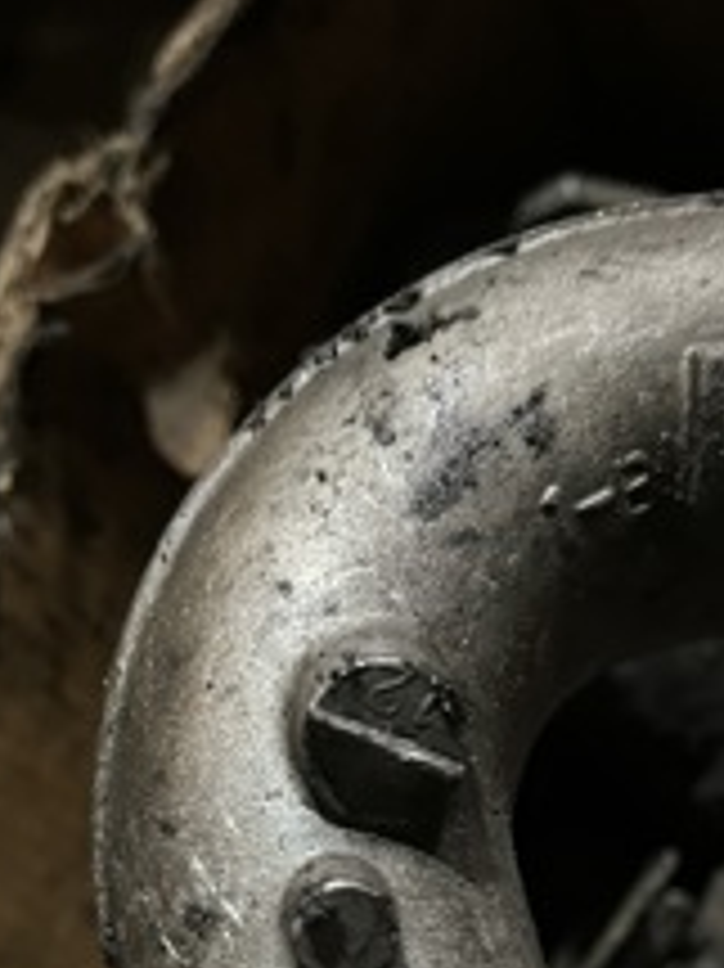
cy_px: 1000
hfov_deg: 25.1
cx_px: 463
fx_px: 1619
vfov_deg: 30.5
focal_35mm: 58
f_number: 1.6
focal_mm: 5.1
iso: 1000
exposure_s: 1/25
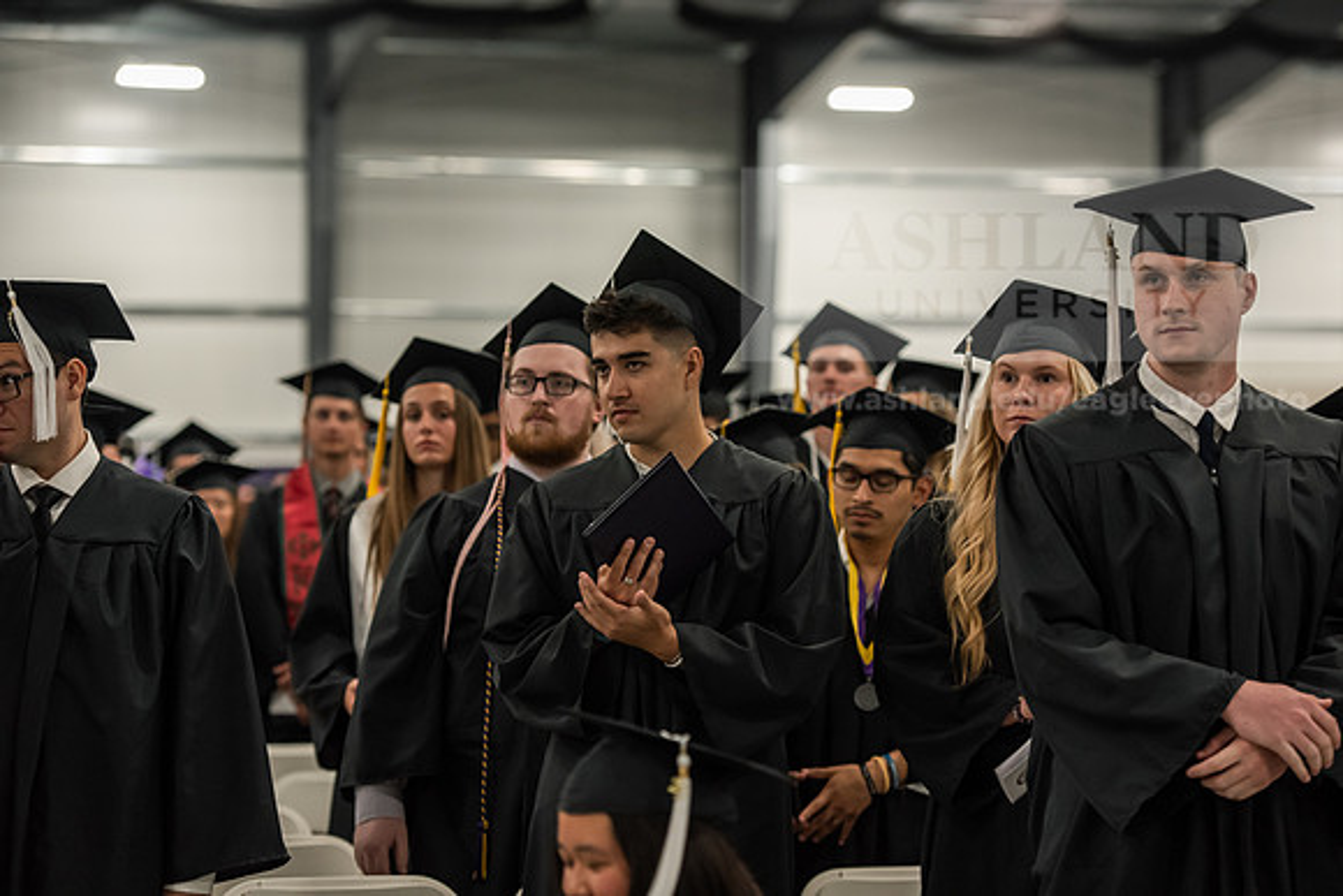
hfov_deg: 19.5
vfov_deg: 13.0
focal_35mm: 105
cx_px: 672
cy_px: 448
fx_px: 3918
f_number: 3.5
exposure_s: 1/200
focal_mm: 105
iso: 3200
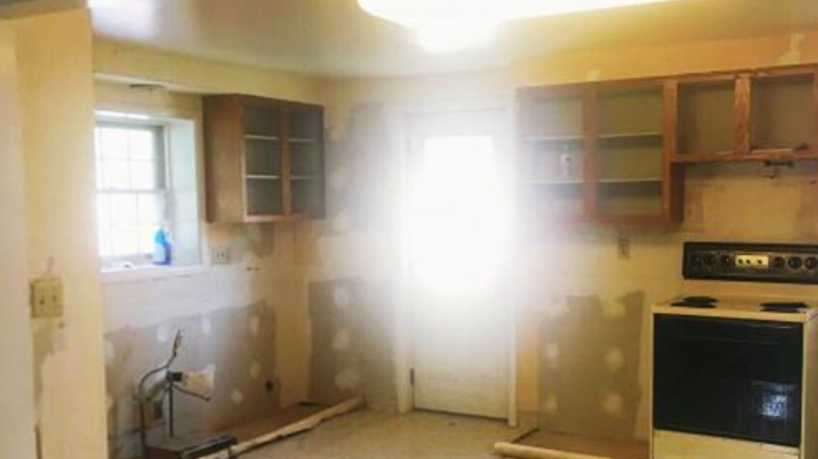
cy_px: 272
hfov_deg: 49.2
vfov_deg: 28.9
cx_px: 481
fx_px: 889
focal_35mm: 41
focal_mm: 4.15
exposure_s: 1/15
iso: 25
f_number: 2.2
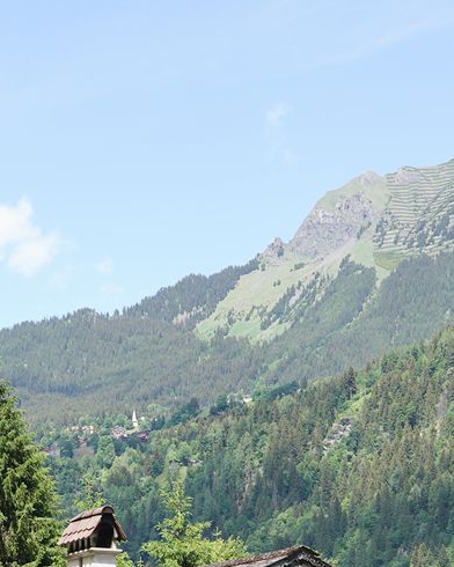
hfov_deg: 16.7
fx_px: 1545
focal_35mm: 92
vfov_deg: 19.4
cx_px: 196
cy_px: 713
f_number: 9
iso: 100
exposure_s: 1/100
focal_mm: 24
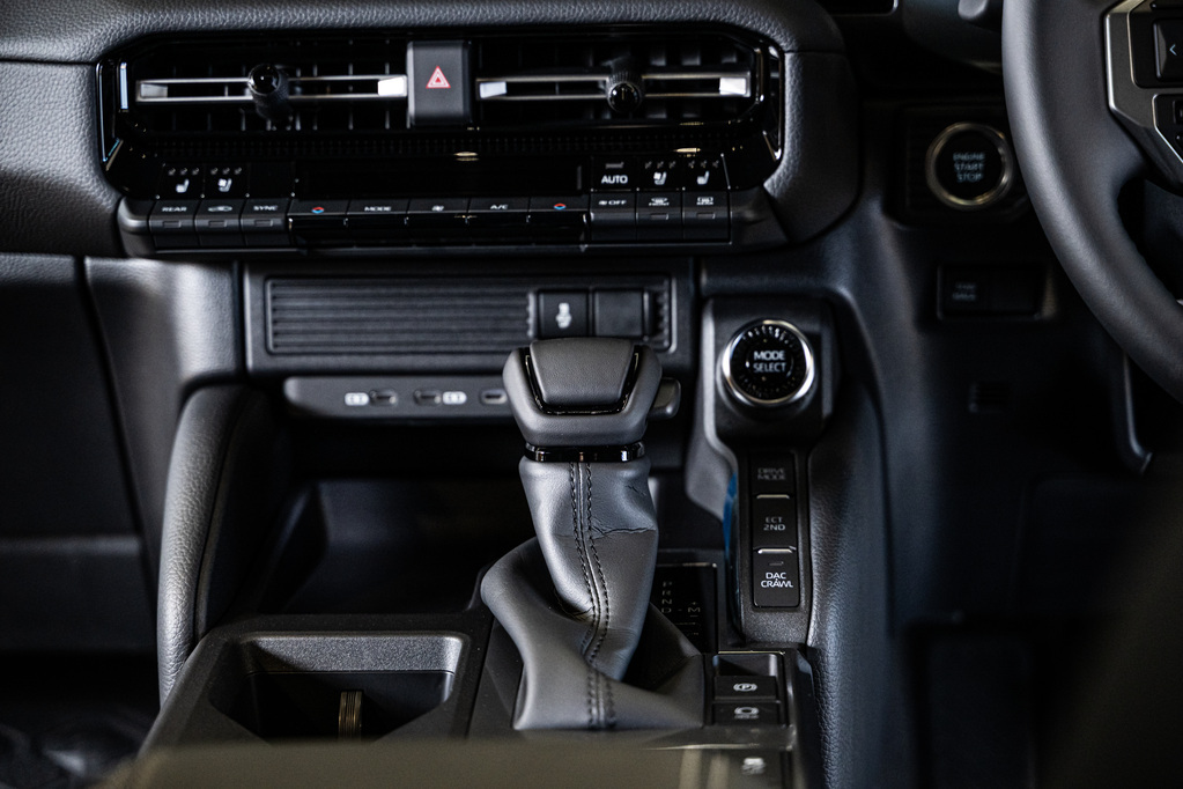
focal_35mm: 75
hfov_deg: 27.0
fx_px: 2464
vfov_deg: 18.2
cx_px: 592
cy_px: 394
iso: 1600
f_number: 3.2
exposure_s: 1/160
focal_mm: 75
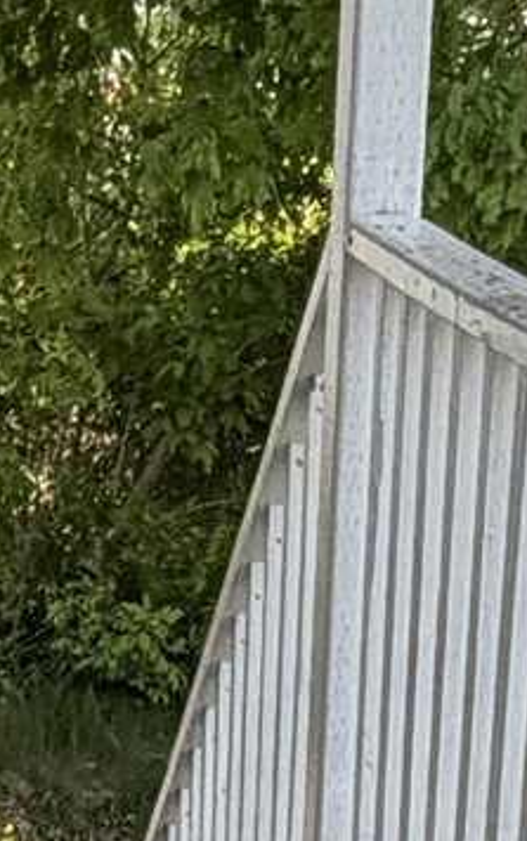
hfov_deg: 10.0
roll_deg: +3.6
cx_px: -210
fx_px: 2937
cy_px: 1394
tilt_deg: -27.5
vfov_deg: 14.7
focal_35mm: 128
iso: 64
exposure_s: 1/502
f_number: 2.2
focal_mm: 2.22
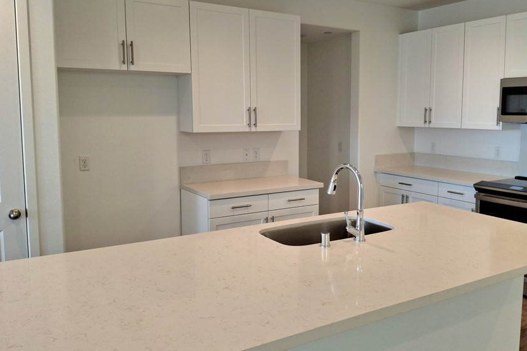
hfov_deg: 58.3
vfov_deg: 41.1
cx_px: 311
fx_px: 468
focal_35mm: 32
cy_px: 156
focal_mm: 4.69
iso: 80
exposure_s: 1/120
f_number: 1.8
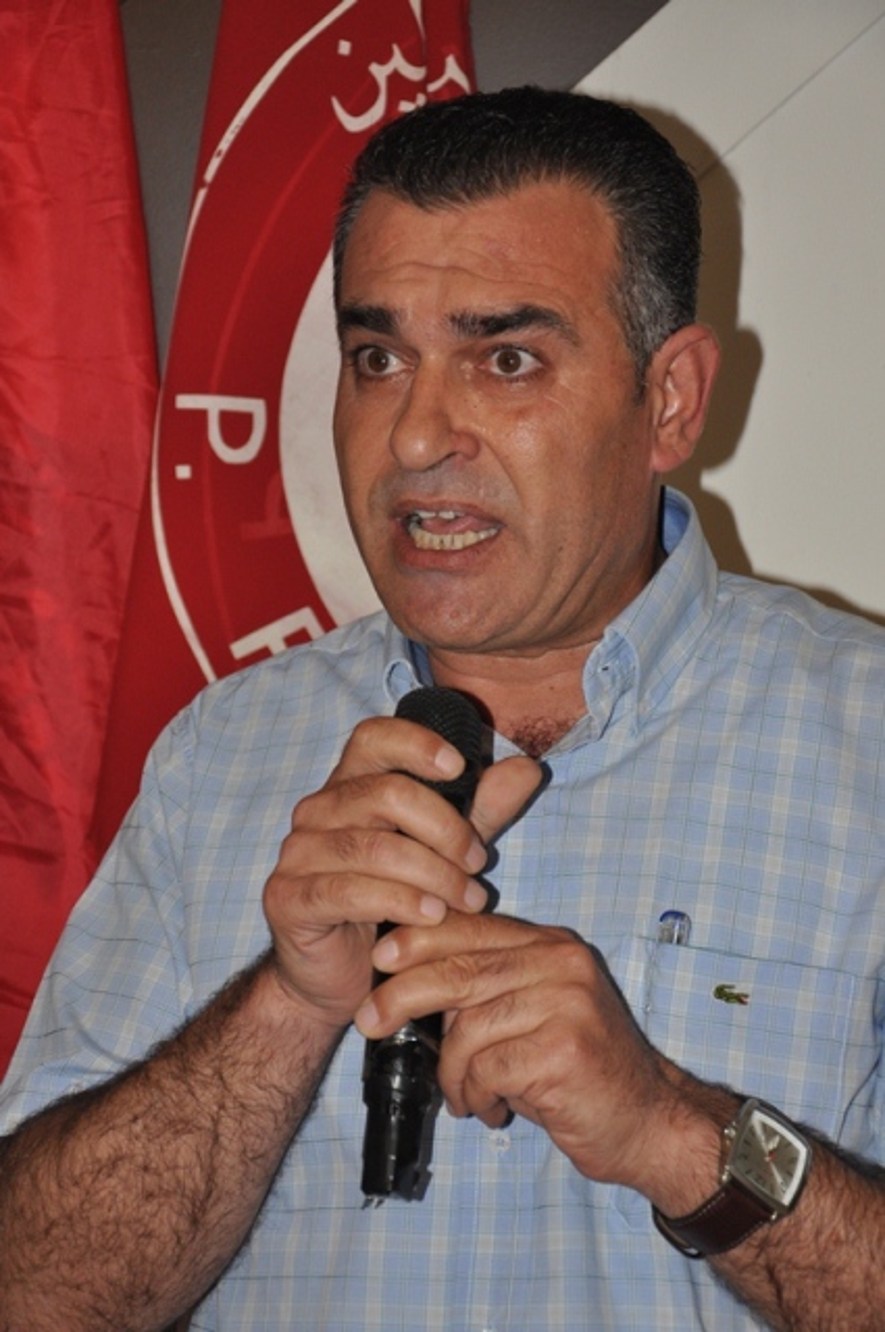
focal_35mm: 93
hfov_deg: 14.7
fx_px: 3438
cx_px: 442
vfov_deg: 21.9
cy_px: 666
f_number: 5.3
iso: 400
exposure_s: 1/60
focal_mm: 62
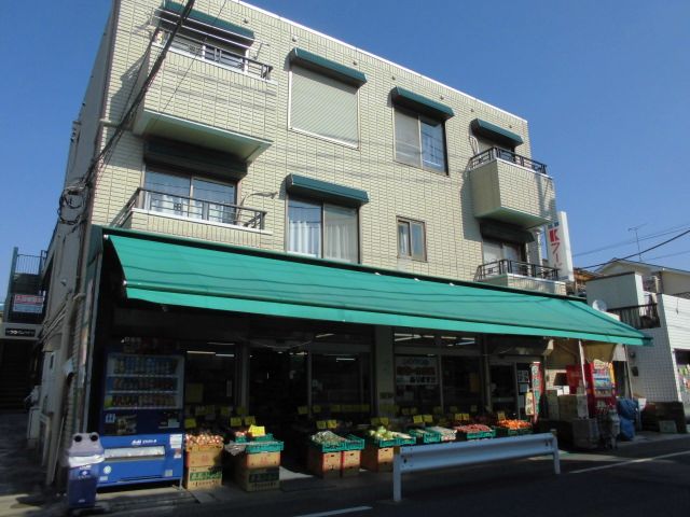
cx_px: 345
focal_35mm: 26
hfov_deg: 67.3
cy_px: 258
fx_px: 518
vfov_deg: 53.1
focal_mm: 4.6
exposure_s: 1/800
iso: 100
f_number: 3.5
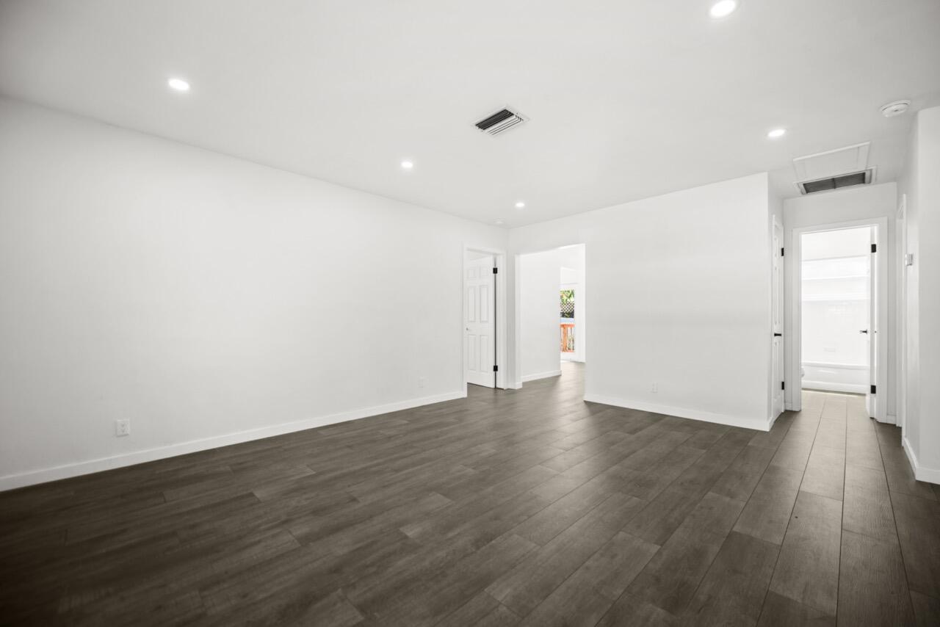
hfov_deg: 104.2
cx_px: 470
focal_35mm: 14
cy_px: 314
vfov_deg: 81.2
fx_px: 366
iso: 100
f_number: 2.8
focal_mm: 14
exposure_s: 1/30
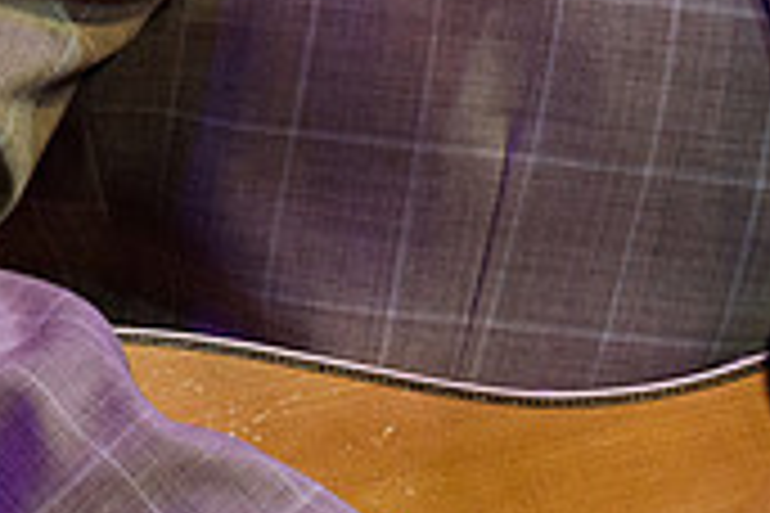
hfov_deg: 1.0
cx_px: 1103
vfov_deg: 0.7
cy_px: 799
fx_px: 43566
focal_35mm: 2037
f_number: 6.3
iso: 2500
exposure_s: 1/640
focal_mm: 600
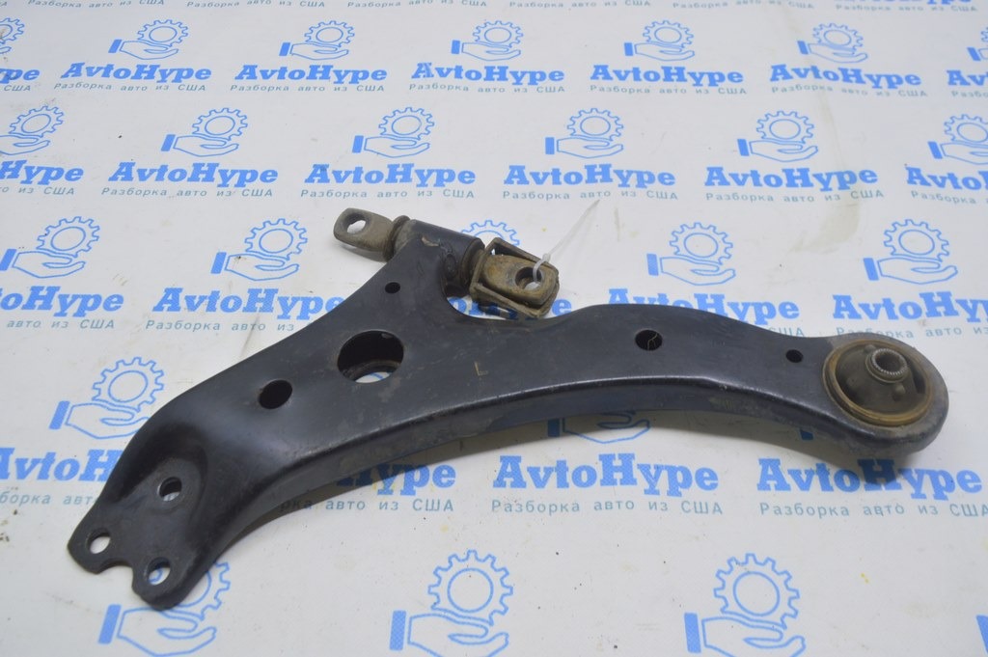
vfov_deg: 41.6
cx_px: 494
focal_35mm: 32
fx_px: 864
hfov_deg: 59.5
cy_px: 328
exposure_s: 1/20
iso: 400
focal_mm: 21
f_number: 5.6
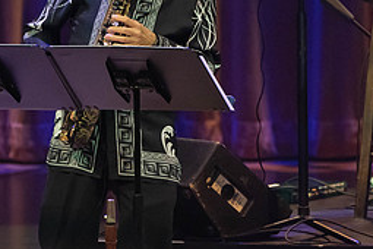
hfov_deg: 2.1
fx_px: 10267
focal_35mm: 991
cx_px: 149
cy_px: 153
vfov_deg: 1.4
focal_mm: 367
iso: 3200
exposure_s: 1/250
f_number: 5.6
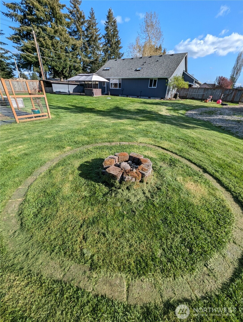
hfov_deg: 90.1
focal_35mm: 13
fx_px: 121
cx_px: 122
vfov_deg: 106.1
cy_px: 161
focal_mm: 1.95
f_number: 2.2
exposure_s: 1/1159
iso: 48
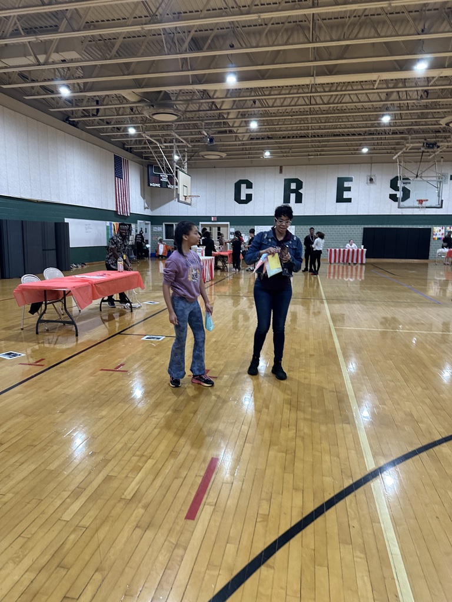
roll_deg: -2.1
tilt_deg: -11.6
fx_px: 418
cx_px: 226
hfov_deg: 56.8
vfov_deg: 71.6
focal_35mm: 24
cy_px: 301
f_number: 1.78
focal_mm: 6.86
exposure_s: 1/118
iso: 250
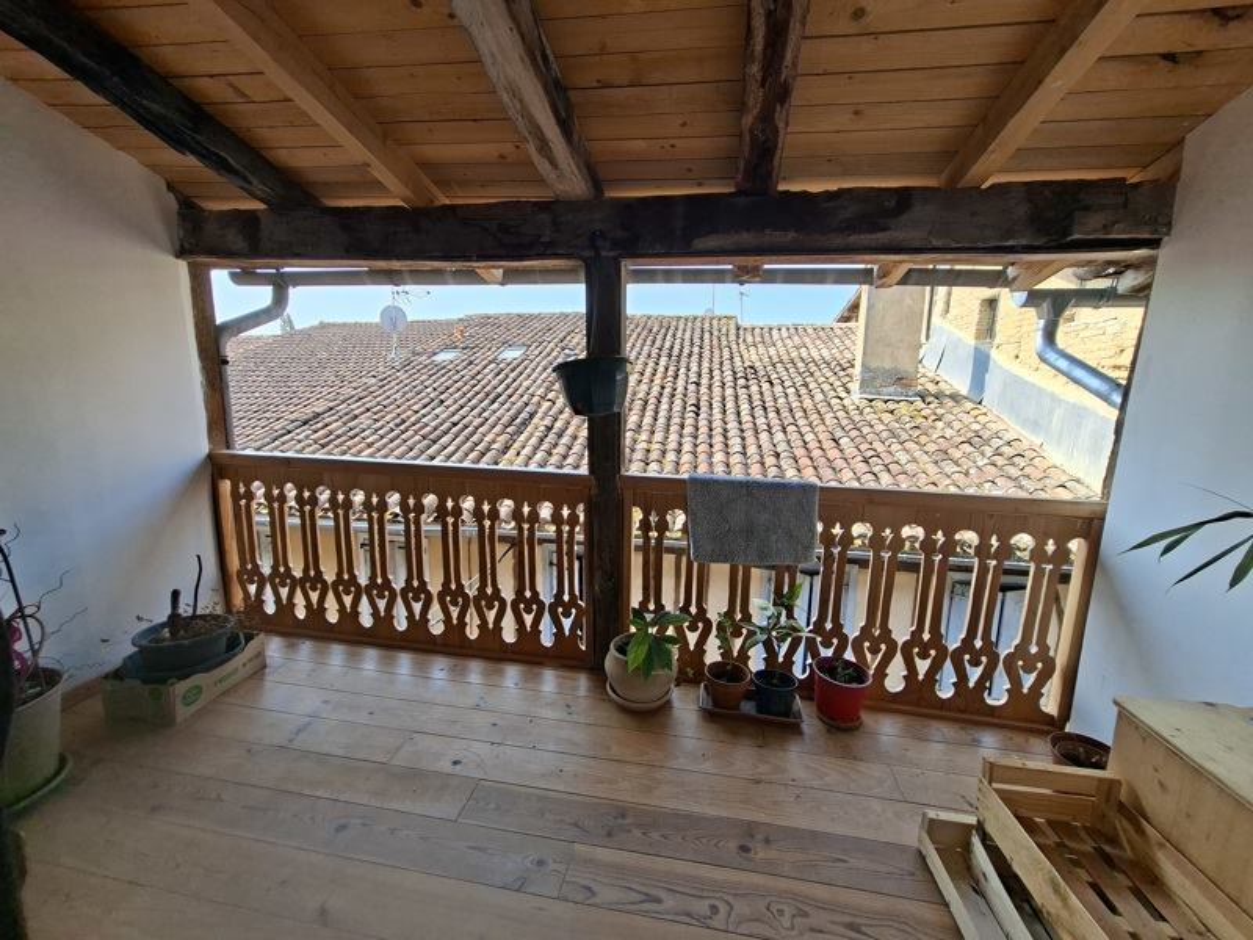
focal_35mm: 13
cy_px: 470
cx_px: 626
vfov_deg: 89.9
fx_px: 471
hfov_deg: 106.2
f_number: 2.2
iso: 40
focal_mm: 1.74
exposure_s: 1/343
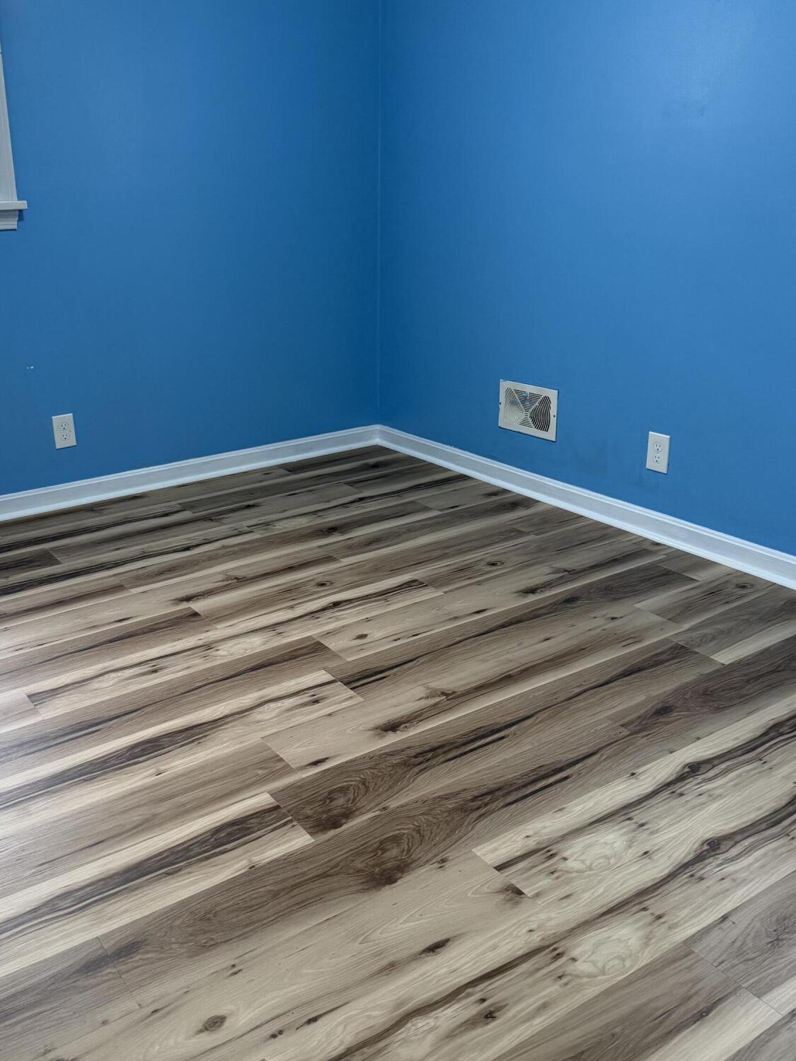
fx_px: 981
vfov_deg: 56.7
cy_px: 487
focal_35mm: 32
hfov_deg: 43.8
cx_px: 293
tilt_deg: -18.2
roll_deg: +0.9
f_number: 1.78
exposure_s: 1/130
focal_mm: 6.76
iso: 320
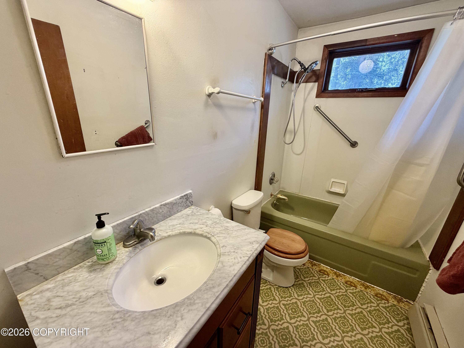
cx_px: 232
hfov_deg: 102.1
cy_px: 174
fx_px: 188
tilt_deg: -18.3
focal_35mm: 14
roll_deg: -1.3
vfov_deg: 85.7
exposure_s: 1/60
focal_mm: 2.22
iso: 200
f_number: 2.2
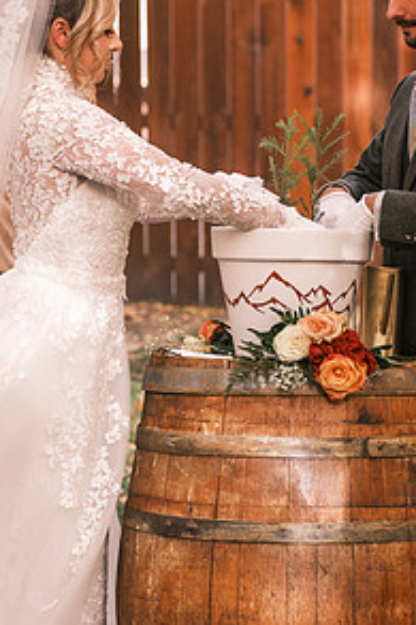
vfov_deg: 13.5
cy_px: 294
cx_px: 297
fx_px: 2638
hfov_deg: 9.0
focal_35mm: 152
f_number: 3.2
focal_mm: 66
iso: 400
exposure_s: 1/500
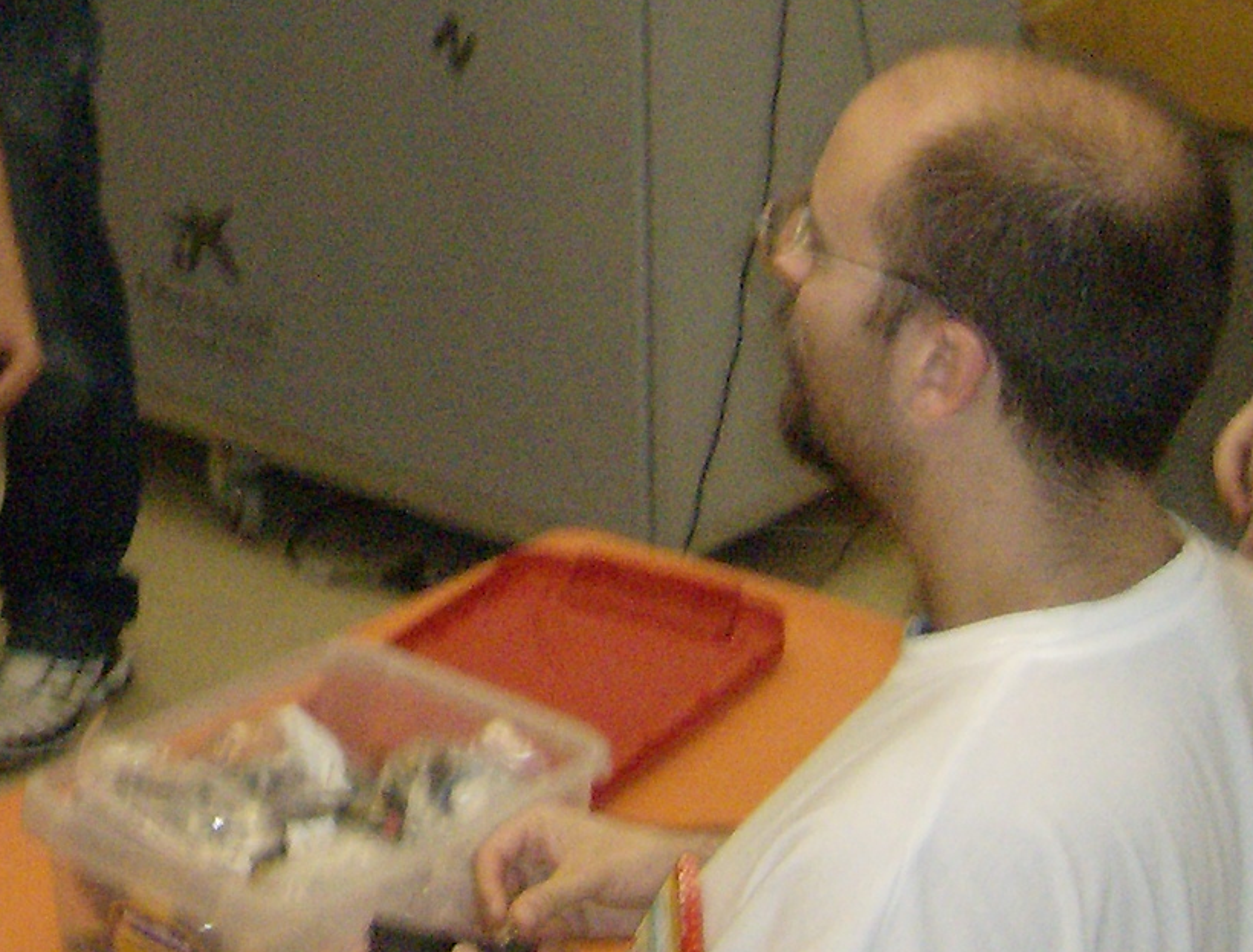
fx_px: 4473
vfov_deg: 11.8
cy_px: -240
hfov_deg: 15.4
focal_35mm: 123
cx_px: -255
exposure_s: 1/60
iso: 200
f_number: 2.8
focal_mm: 6
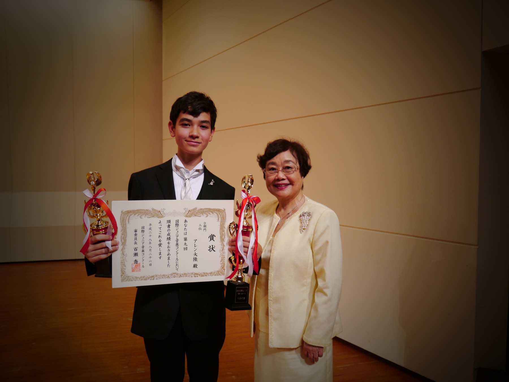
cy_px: 191
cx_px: 254
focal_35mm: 30
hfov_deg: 60.0
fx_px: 441
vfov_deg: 46.8
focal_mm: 15
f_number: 3.6
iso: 250
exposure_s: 1/60
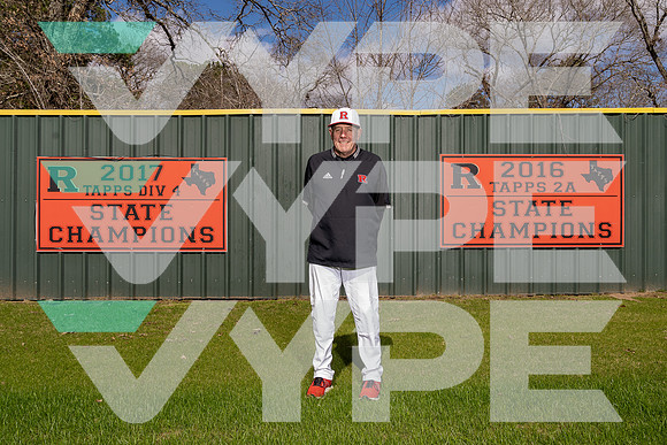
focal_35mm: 32
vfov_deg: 41.1
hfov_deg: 58.6
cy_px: 224
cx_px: 368
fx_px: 593
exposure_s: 1/250
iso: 100
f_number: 9
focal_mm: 28
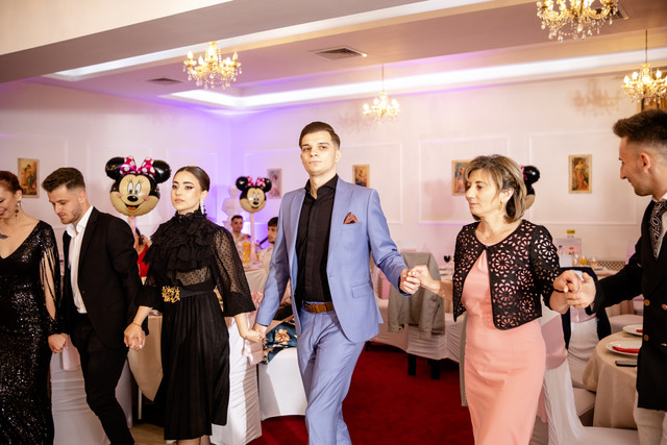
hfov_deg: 54.4
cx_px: 334
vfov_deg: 37.9
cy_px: 222
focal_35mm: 35
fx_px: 649
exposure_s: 1/200
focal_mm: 23
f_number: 2
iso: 800
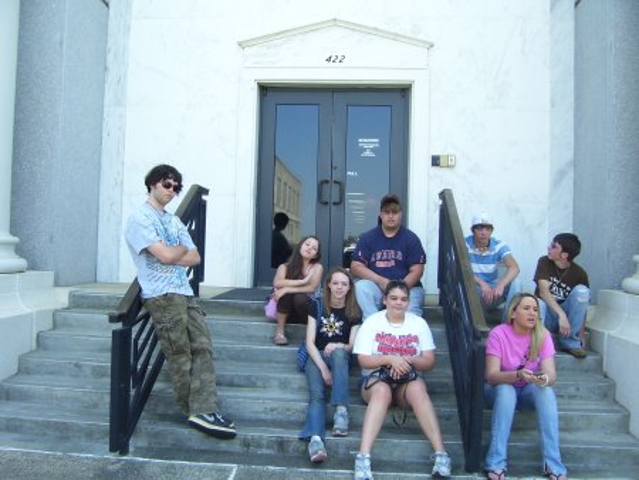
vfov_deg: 41.8
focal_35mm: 34
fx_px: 628
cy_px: 240
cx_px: 320
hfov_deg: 53.9
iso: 80
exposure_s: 1/250
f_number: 2.7
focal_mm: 5.6
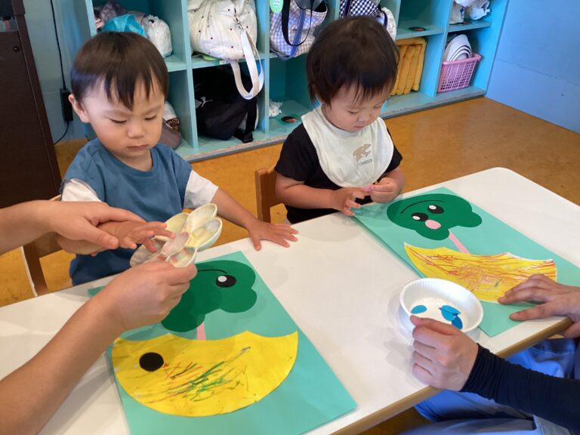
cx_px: 290
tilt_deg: -32.2
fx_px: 519
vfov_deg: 45.4
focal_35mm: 31
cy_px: 218
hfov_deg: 58.4
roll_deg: -1.7
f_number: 2.4
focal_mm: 3.3
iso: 125
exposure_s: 1/50
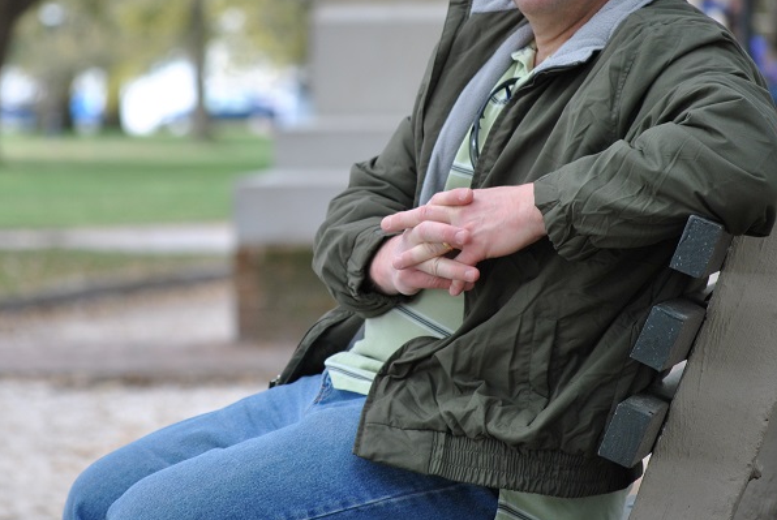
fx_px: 6607
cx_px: 310
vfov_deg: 4.5
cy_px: 136
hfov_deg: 6.7
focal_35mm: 306
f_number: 5
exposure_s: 1/200
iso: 200
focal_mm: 135
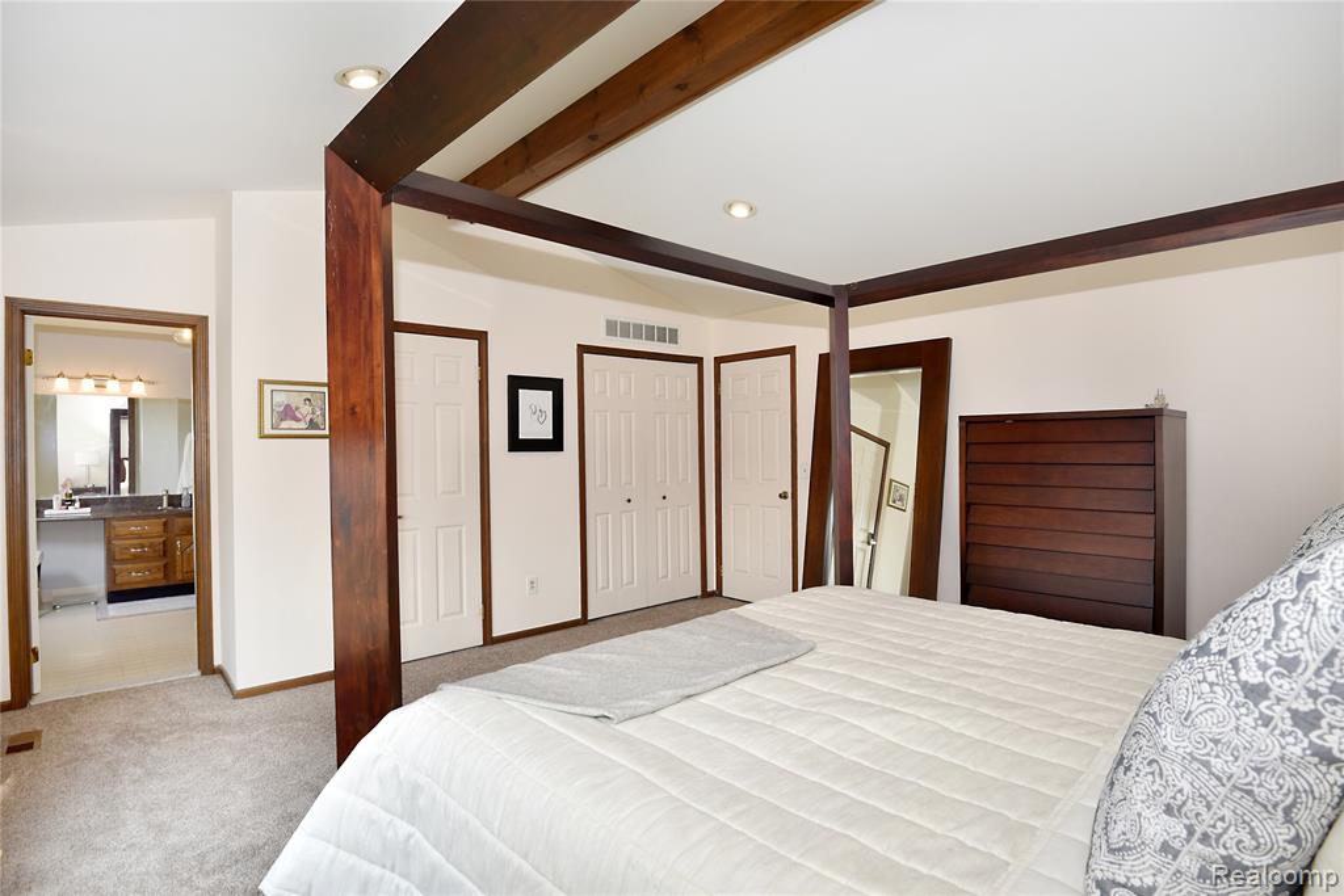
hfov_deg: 93.3
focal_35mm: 17
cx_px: 672
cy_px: 448
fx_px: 635
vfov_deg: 70.5
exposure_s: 1/60
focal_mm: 17
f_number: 8
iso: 320
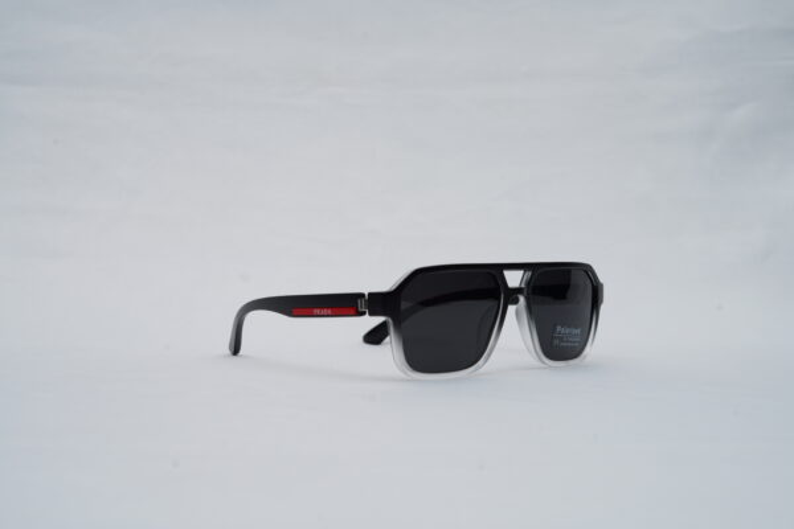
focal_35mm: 50
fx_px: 1103
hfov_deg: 39.6
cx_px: 397
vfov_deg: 27.0
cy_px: 264
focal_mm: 50
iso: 100
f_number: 9
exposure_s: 1/160
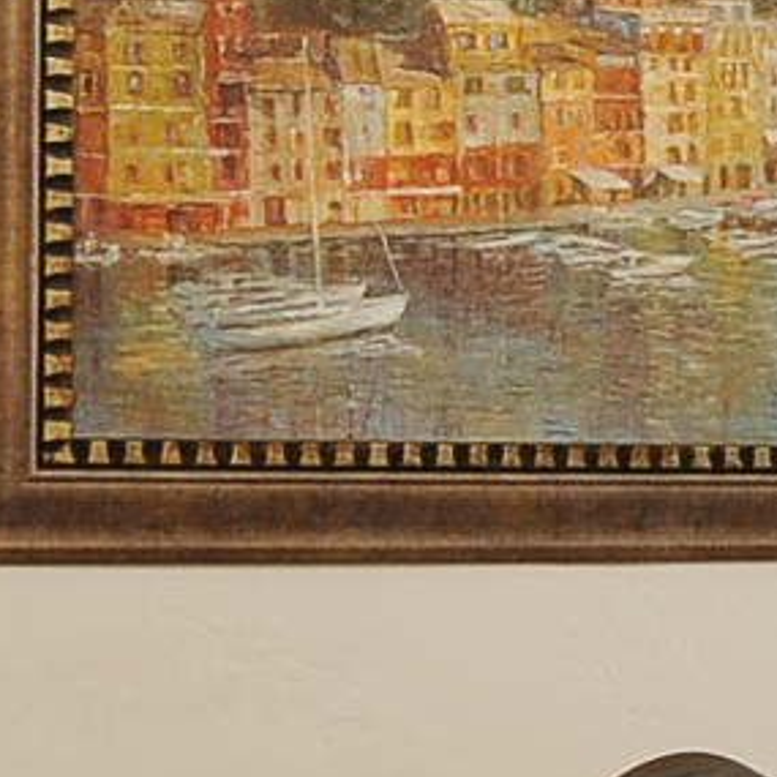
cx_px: 1658
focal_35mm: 143
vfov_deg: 12.2
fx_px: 3631
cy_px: 545
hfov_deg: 10.9
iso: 400
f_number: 8
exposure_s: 1/8
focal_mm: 16
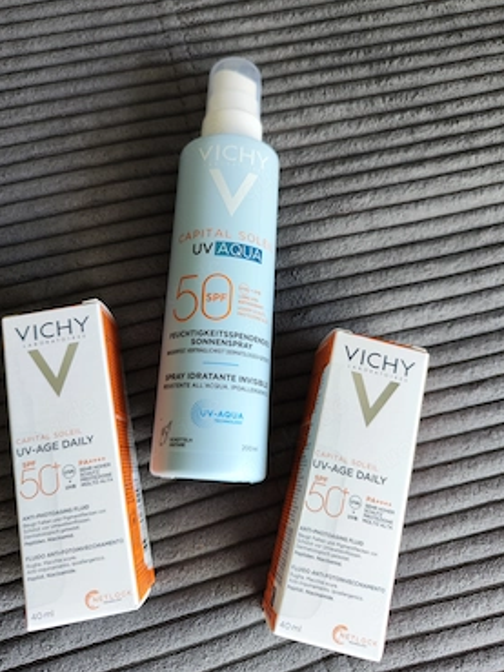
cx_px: 235
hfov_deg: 53.0
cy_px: 326
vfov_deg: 67.3
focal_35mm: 26
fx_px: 504
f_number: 1.9
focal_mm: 6.92
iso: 316
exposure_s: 1/98.9
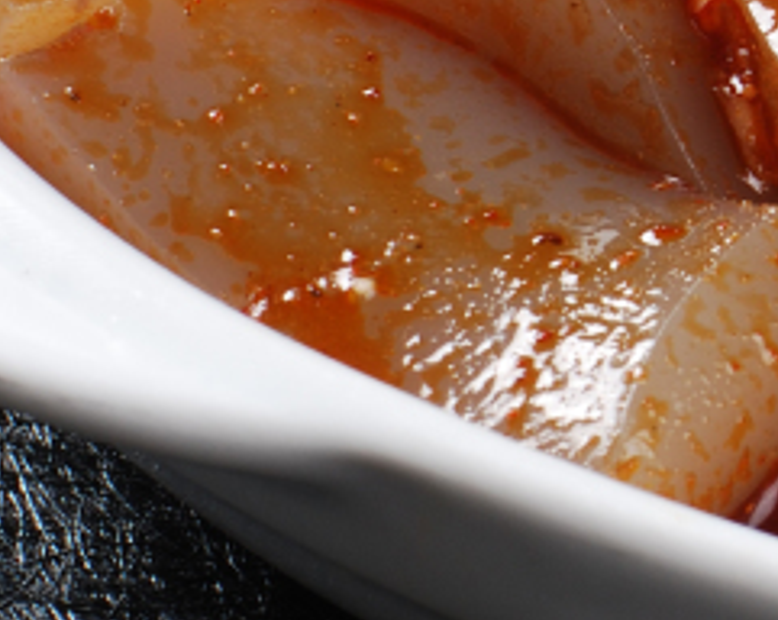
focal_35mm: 300
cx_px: 1443
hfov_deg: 6.3
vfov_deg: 5.1
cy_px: -105
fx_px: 6897
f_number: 13
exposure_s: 1/125
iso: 100
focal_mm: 50
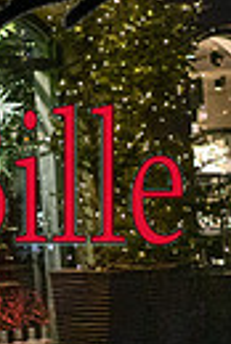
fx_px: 1497
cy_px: 65
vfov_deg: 13.1
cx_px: -390
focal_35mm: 156
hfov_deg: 7.9
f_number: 1.4
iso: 5000
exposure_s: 1/1600
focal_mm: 35
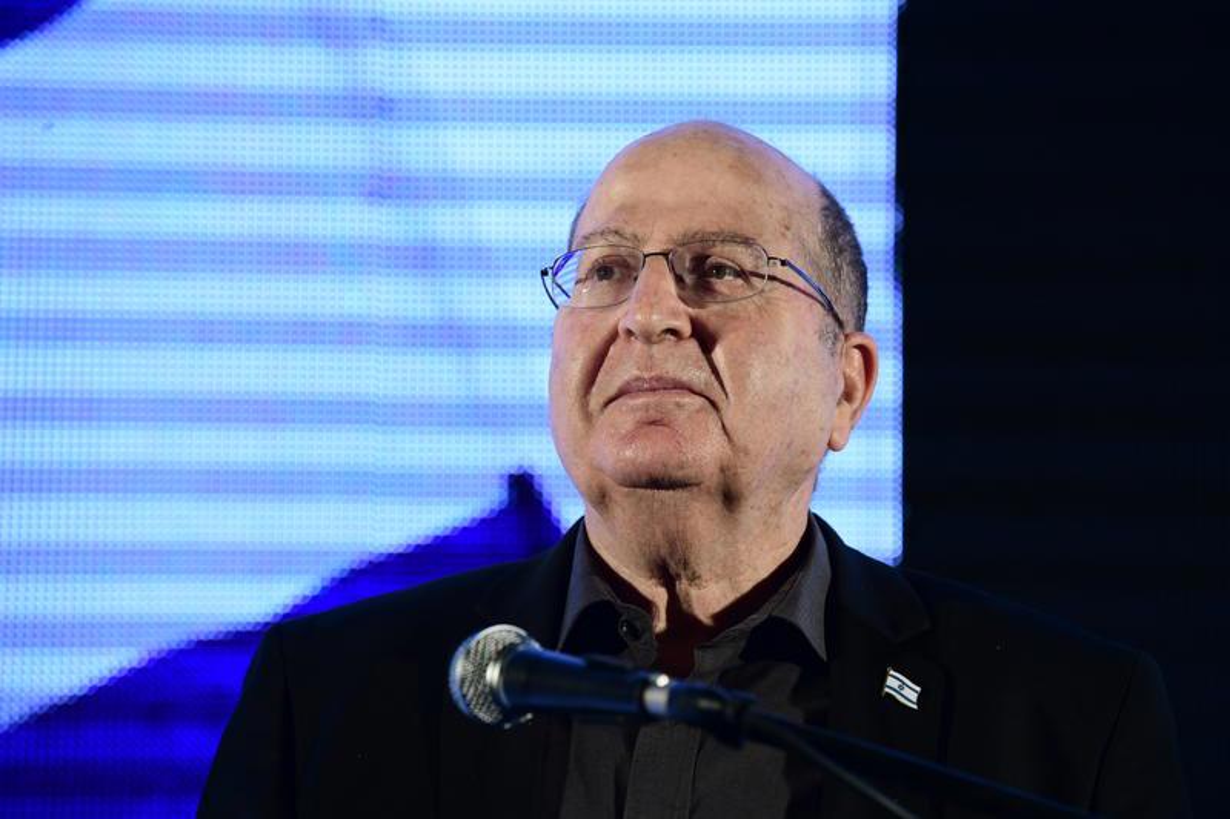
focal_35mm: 200
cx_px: 615
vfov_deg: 6.9
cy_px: 410
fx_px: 6831
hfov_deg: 10.3
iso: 800
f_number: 5.6
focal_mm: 200
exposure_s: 1/400
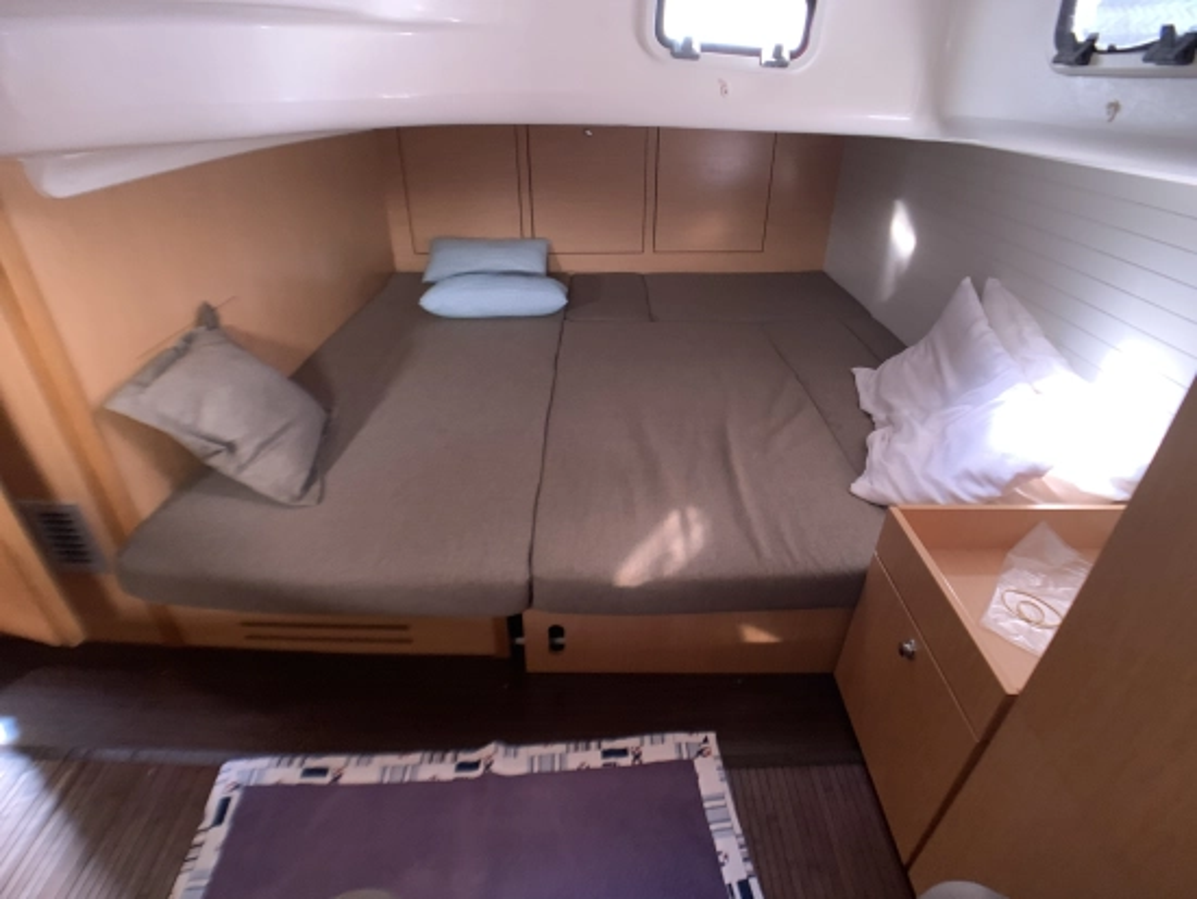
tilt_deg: -30.3
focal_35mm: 26
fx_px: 899
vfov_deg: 53.1
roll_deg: +0.7
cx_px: 598
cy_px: 450
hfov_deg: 67.3
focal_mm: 4.25
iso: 800
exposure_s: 1/29
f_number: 1.8
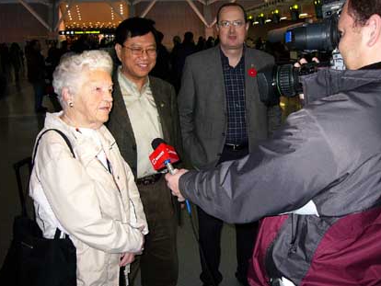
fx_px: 418
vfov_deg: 37.8
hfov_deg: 48.9
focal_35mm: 38
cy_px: 139
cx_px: 201
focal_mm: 5.8
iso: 200
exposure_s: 1/60
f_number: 2.8
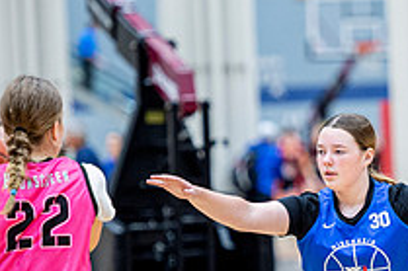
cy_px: 232
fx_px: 5492
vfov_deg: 2.8
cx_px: 359
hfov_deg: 4.3
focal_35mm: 485
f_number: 2.8
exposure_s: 1/250
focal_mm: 175
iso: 2000
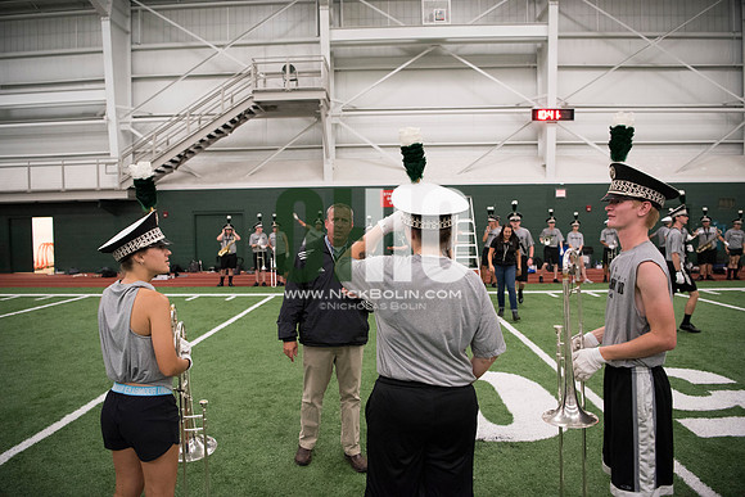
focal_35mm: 24
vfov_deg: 53.2
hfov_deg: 73.7
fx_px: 497
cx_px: 372
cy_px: 248
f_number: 3.2
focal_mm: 24
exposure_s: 1/250
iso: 3200
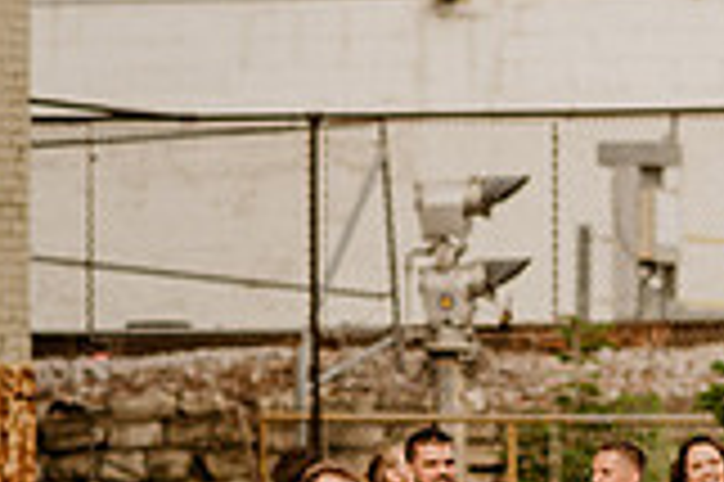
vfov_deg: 3.4
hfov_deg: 5.1
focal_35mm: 406
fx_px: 8157
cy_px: 523
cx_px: 337
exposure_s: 1/1250
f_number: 2
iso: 64
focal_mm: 105
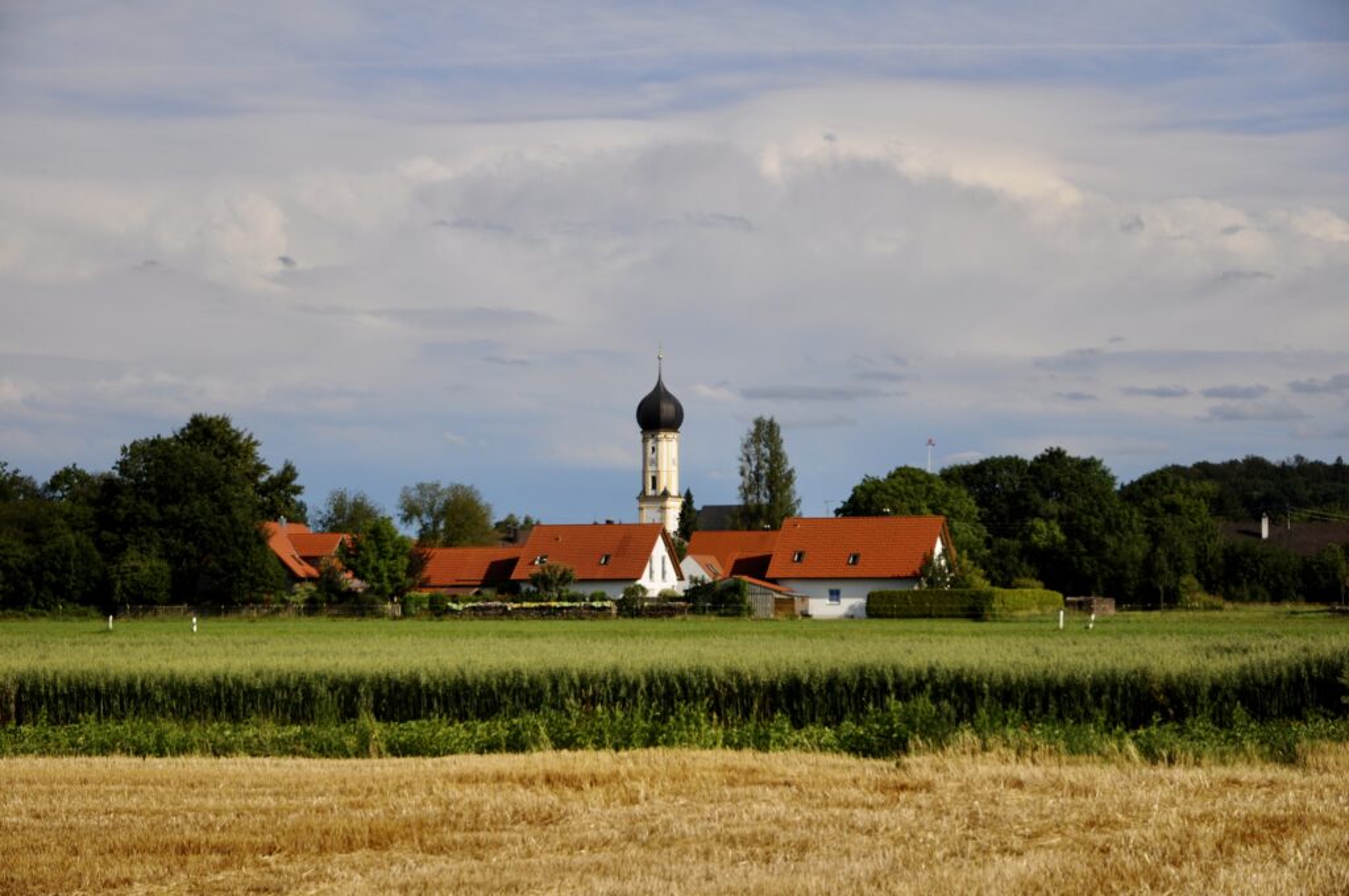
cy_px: 448
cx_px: 674
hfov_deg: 31.9
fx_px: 2358
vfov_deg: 21.5
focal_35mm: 63
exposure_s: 1/640
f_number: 5
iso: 200
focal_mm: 42
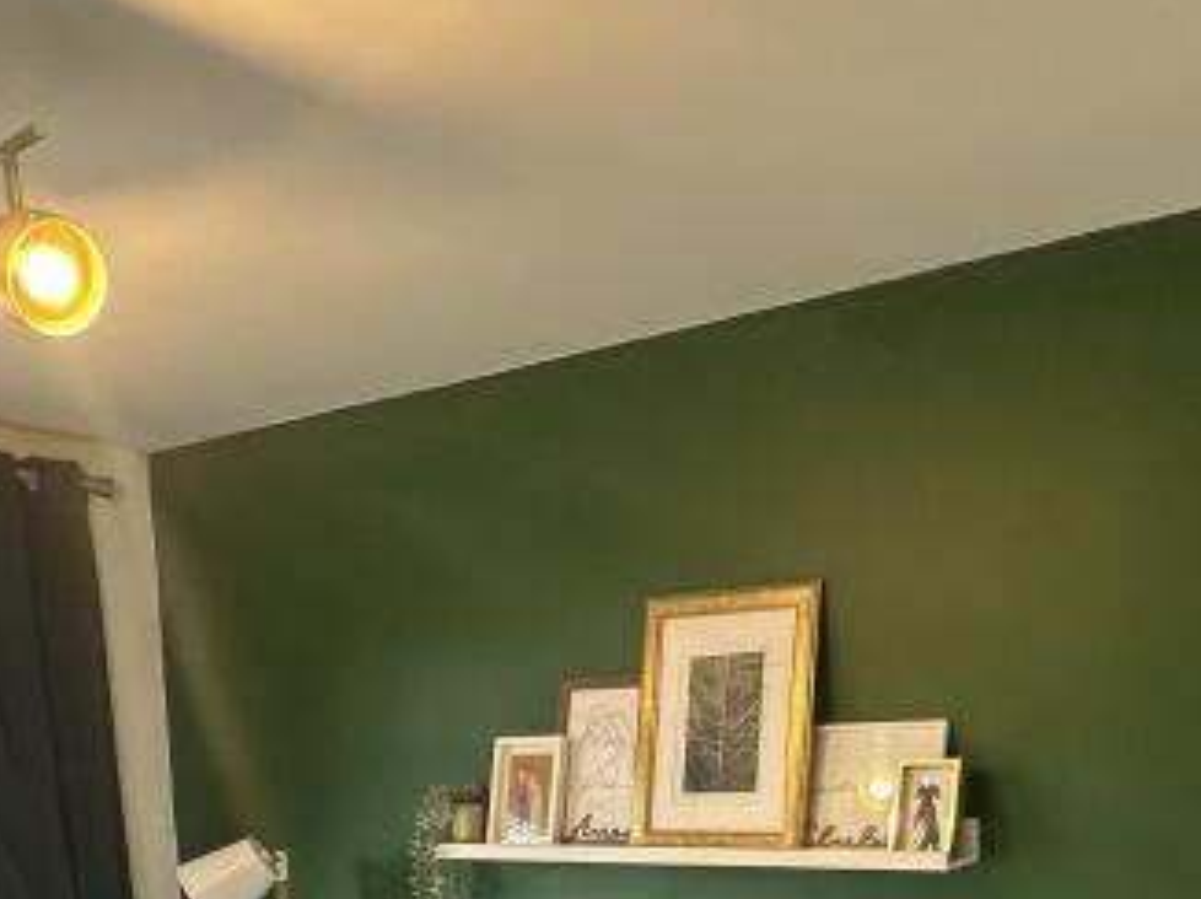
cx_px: 678
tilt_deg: -9.0
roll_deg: +1.3
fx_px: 1525
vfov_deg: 29.2
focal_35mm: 44
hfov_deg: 42.9
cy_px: 1021
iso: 200
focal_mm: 2.22
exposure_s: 1/100
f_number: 2.2
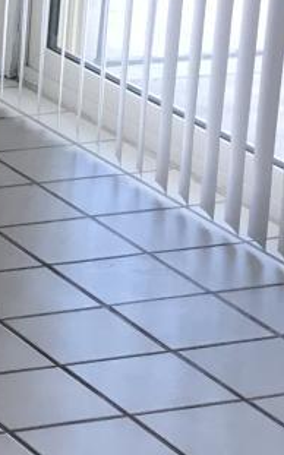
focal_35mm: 191
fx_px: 2369
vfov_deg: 11.0
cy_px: 162
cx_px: -350
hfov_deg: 6.6
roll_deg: -1.5
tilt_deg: -18.3
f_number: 1.8
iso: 32
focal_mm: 3.99
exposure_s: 1/120
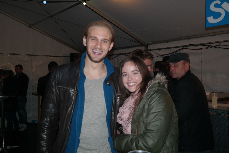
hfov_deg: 61.9
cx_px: 114
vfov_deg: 43.6
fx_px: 191
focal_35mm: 30
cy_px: 76
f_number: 3.5
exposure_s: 1/40
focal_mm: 20
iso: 400
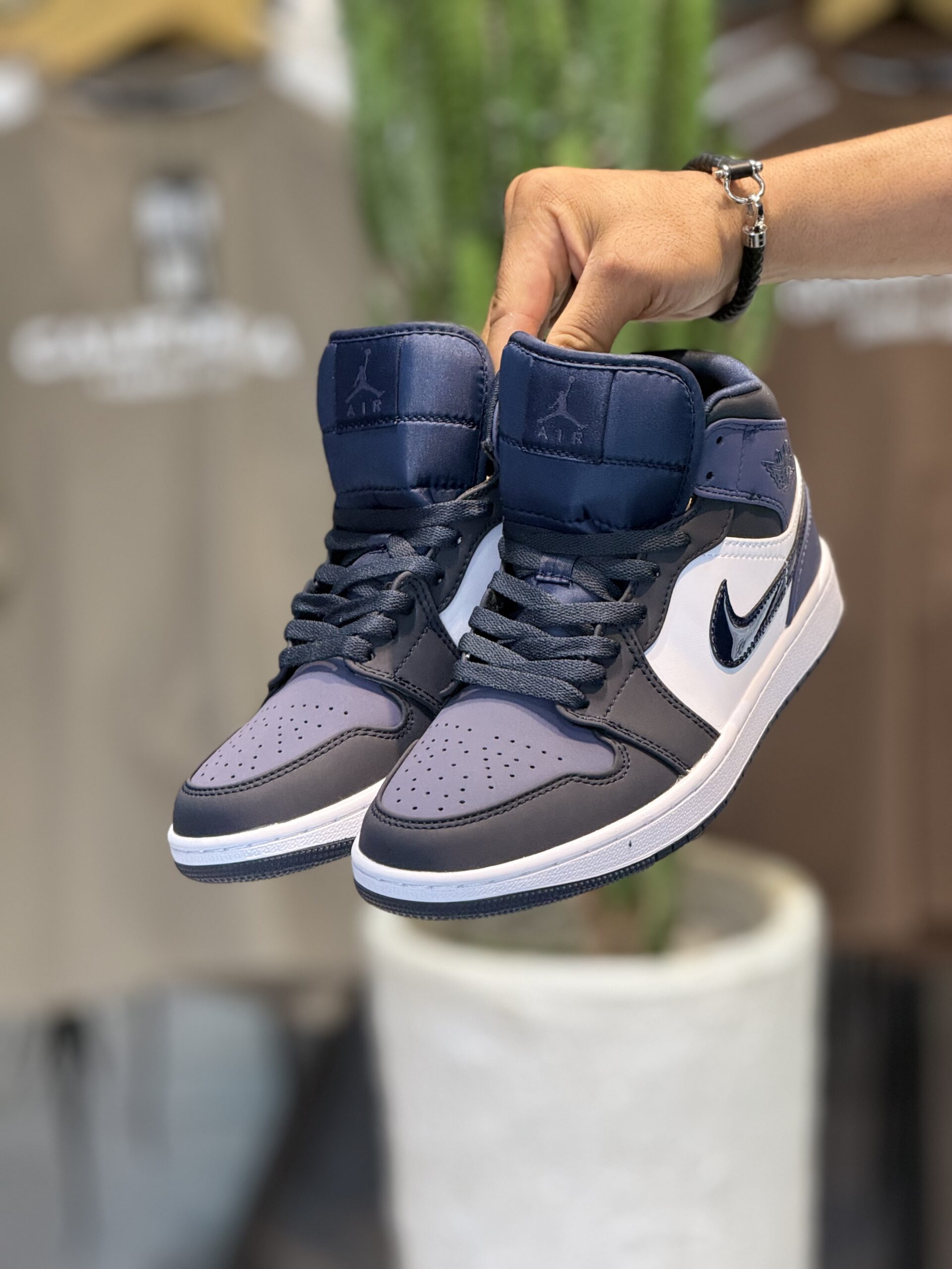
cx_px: 476
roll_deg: +1.8
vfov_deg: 16.4
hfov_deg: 12.3
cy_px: 634
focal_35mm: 120
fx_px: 4400
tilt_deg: -13.4
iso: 160
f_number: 2.8
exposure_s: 1/100
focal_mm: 15.66
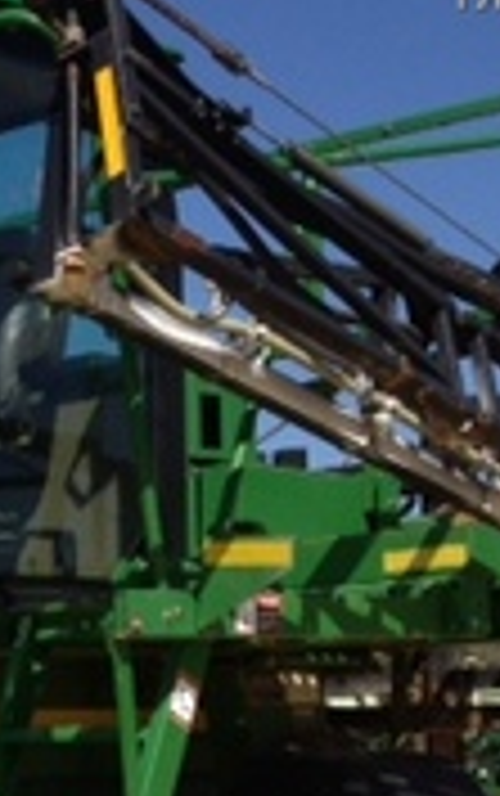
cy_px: 841
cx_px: -234
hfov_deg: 11.1
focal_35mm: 114
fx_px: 2479
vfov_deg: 17.7
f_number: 2.4
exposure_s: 1/1905
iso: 50
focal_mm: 4.28
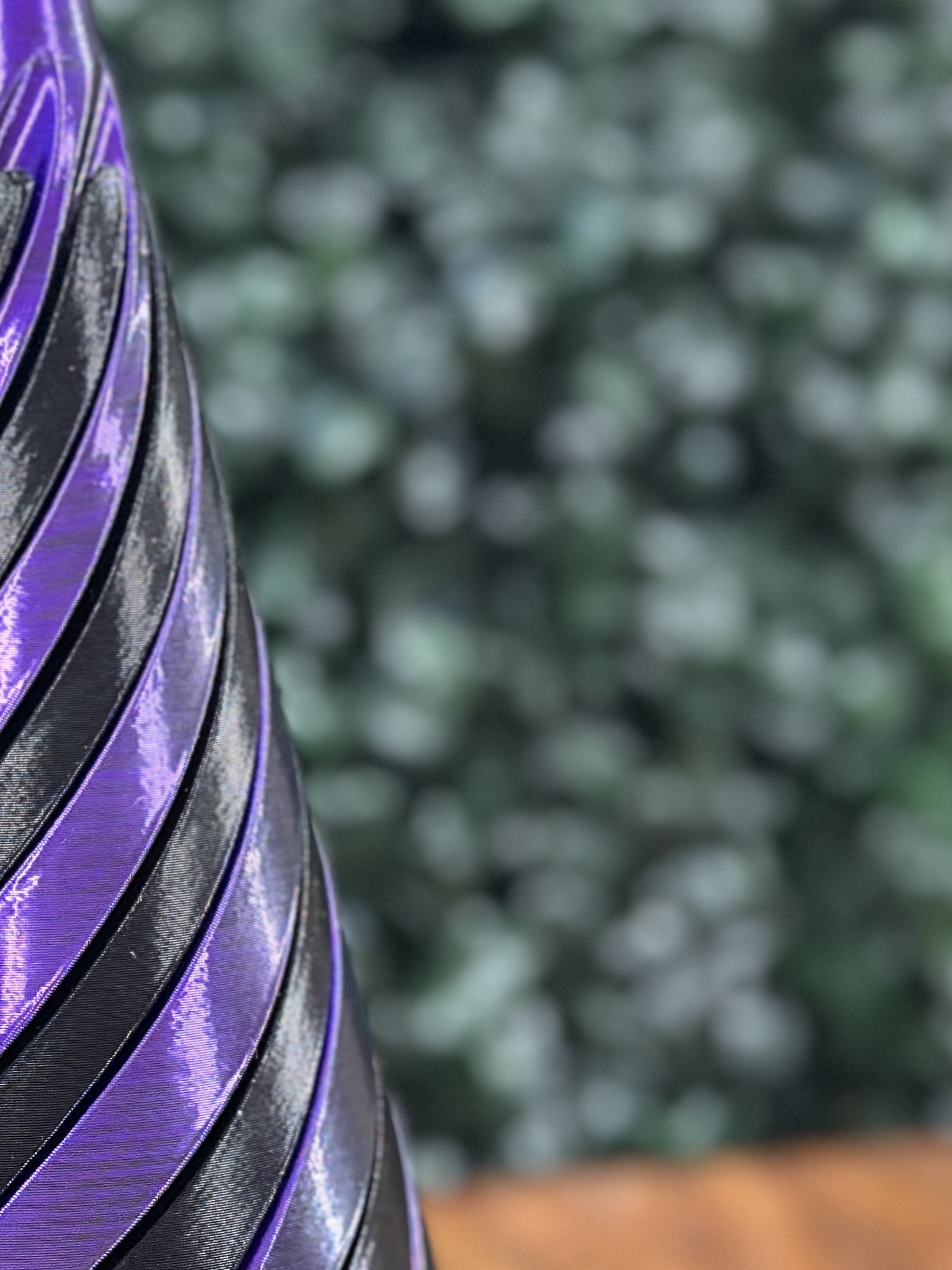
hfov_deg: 14.1
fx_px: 3777
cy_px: 630
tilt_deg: -4.6
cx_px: 1
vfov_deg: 19.1
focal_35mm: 103
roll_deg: +0.4
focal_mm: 6.86
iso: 640
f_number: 1.78
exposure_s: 1/25
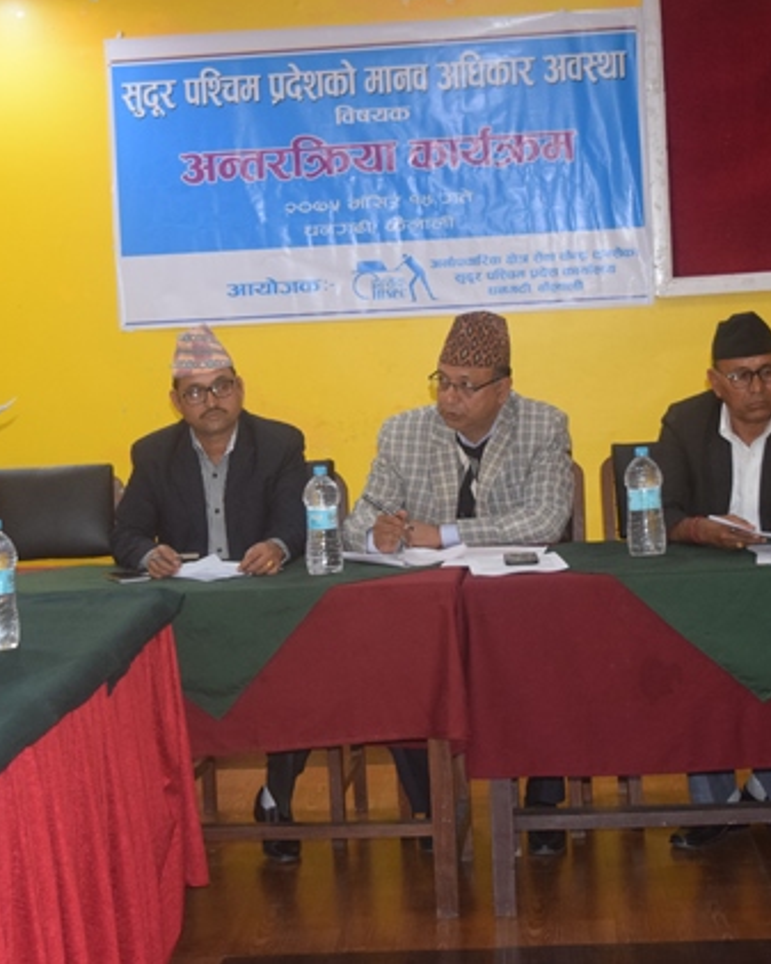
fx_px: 2195
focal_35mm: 77
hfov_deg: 19.9
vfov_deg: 24.7
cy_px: 477
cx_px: 300
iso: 2000
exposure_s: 1/60
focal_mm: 36
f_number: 4.8
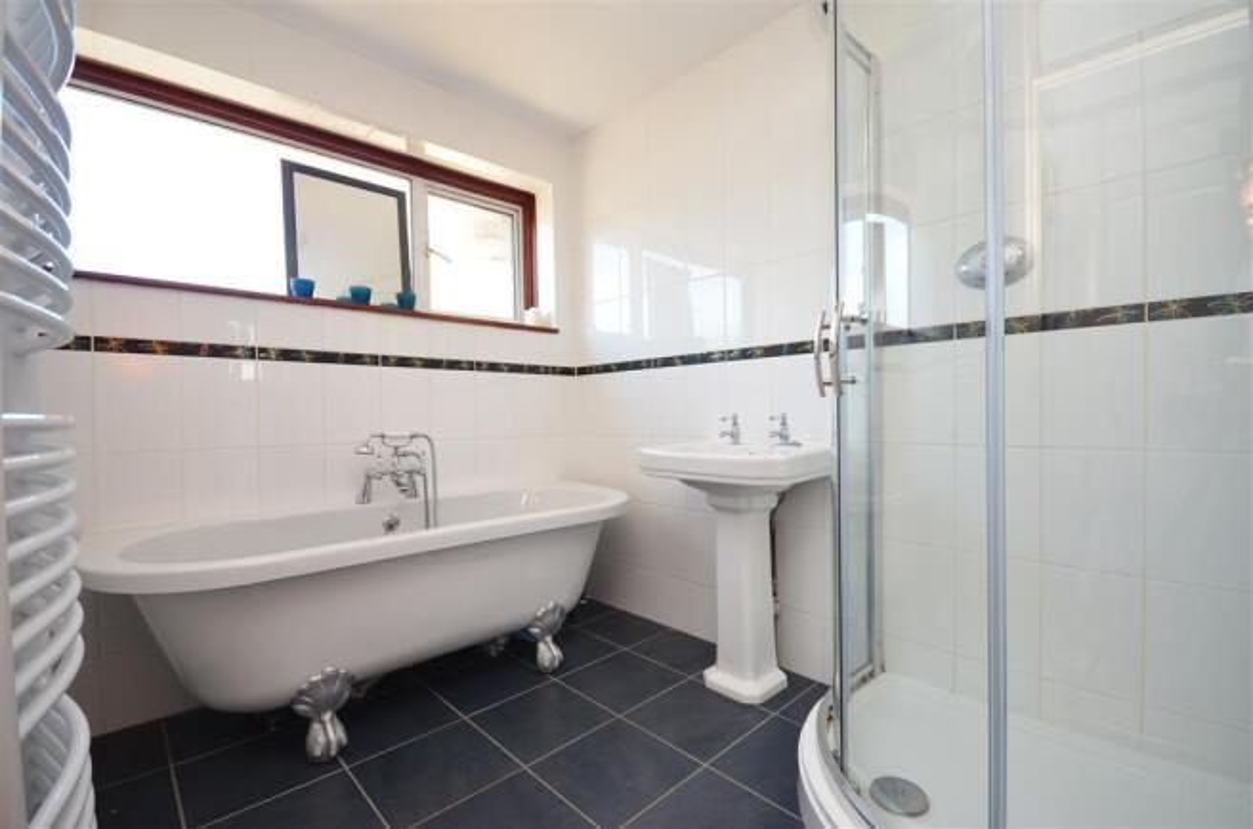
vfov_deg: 77.0
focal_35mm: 15
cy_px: 414
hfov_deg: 100.5
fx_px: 521
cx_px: 626
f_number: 5
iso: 200
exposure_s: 1/30
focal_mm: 10
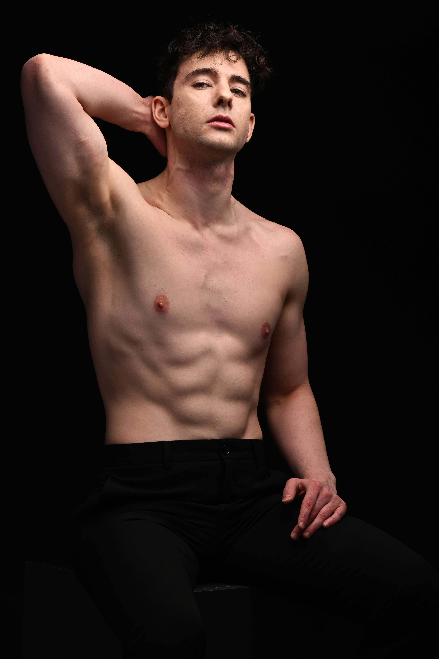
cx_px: 220
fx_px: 2469
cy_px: 330
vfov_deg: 15.2
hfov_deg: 10.2
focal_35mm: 135
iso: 200
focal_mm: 135
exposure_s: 1/125
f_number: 20
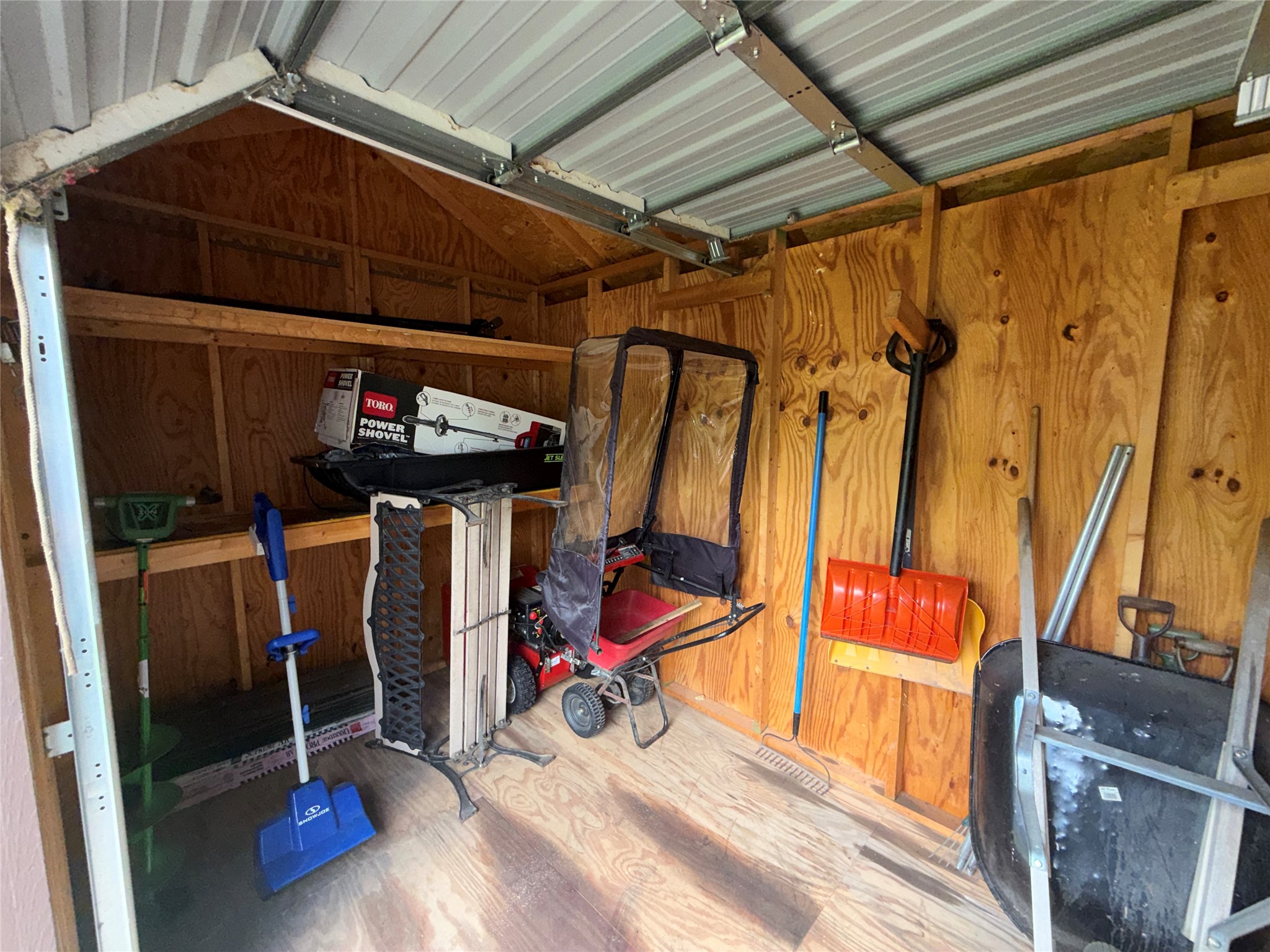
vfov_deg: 85.7
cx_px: 635
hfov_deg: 102.1
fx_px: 514
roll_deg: -0.6
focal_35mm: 14
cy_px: 476
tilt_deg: -5.8
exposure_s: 1/121
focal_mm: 2.22
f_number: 2.2
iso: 100
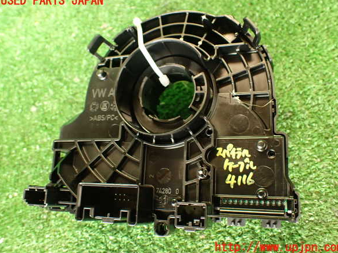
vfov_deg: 42.9
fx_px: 322
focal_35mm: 33
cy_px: 124
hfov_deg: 55.4
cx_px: 172
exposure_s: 1/30
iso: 500
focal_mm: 5.79
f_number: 2.4
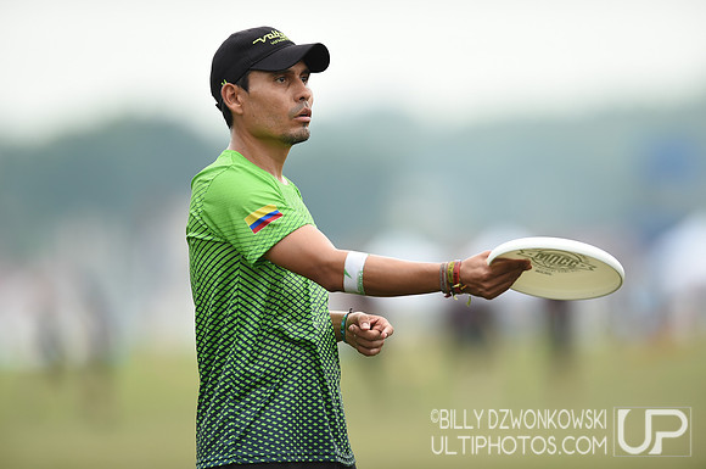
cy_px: 234
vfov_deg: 3.4
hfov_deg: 5.2
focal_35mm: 400
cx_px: 353
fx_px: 7833
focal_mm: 400
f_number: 2.8
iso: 500
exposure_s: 1/1250
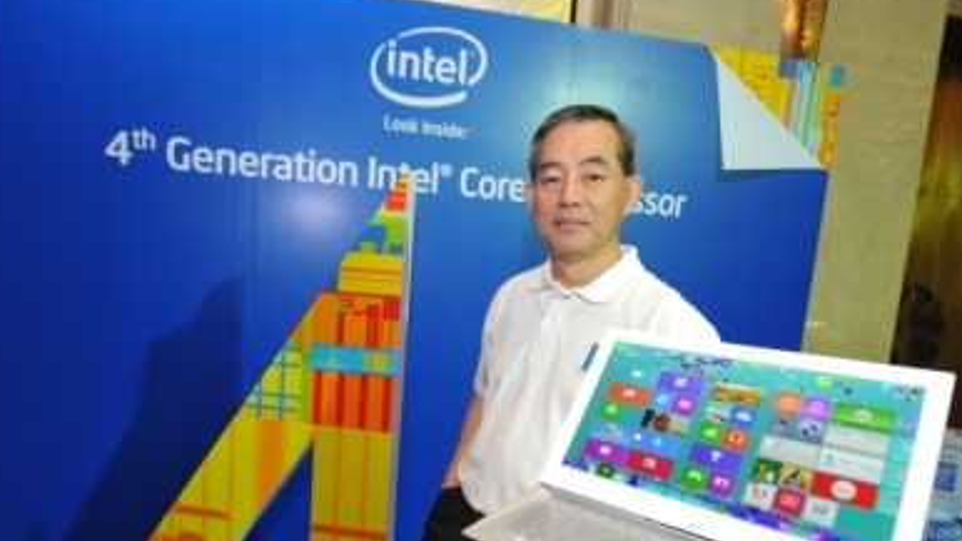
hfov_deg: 81.2
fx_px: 561
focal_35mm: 22
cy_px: 319
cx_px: 467
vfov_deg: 51.2
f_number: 5
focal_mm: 20
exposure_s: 1/40
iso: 800
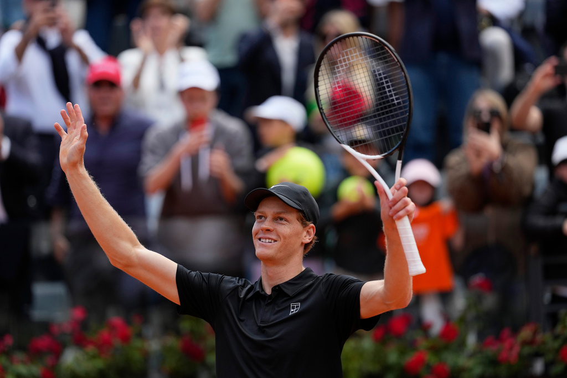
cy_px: 189
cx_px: 284
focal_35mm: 300
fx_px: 4723
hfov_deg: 6.9
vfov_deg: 4.6
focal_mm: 300
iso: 500
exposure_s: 1/2500
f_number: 3.2
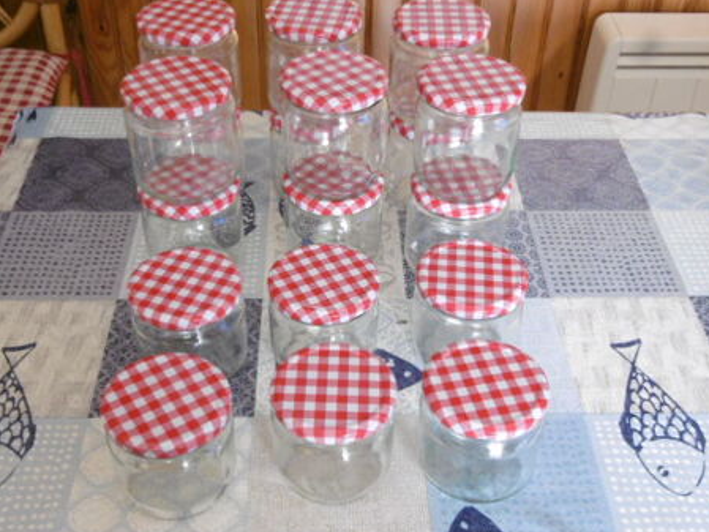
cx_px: 352
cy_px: 253
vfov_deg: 31.5
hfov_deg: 41.2
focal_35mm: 46
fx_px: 942
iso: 400
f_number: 3.8
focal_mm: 7.7
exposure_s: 1/13
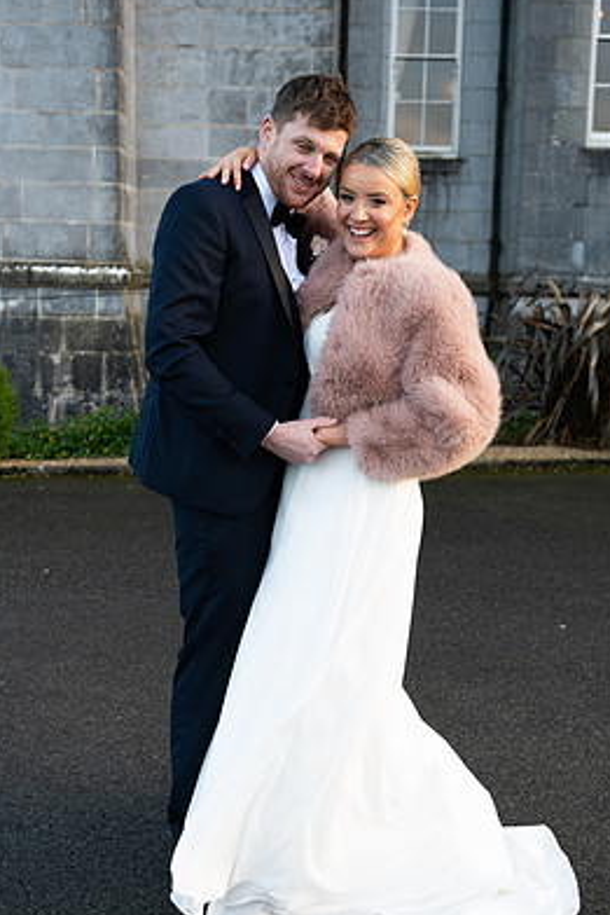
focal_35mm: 46
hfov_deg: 29.3
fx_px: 1168
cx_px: 325
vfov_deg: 42.7
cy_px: 459
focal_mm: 40
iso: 160
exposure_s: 1/160
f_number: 3.5
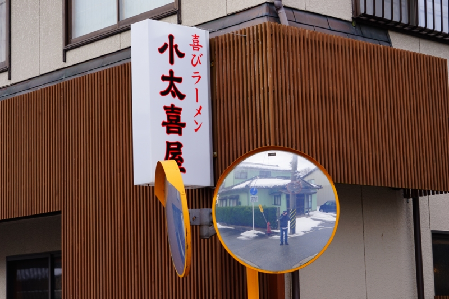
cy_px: 150
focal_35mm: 87
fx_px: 1085
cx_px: 224
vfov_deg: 15.7
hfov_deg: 23.4
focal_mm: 87
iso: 100
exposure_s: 1/125
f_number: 8
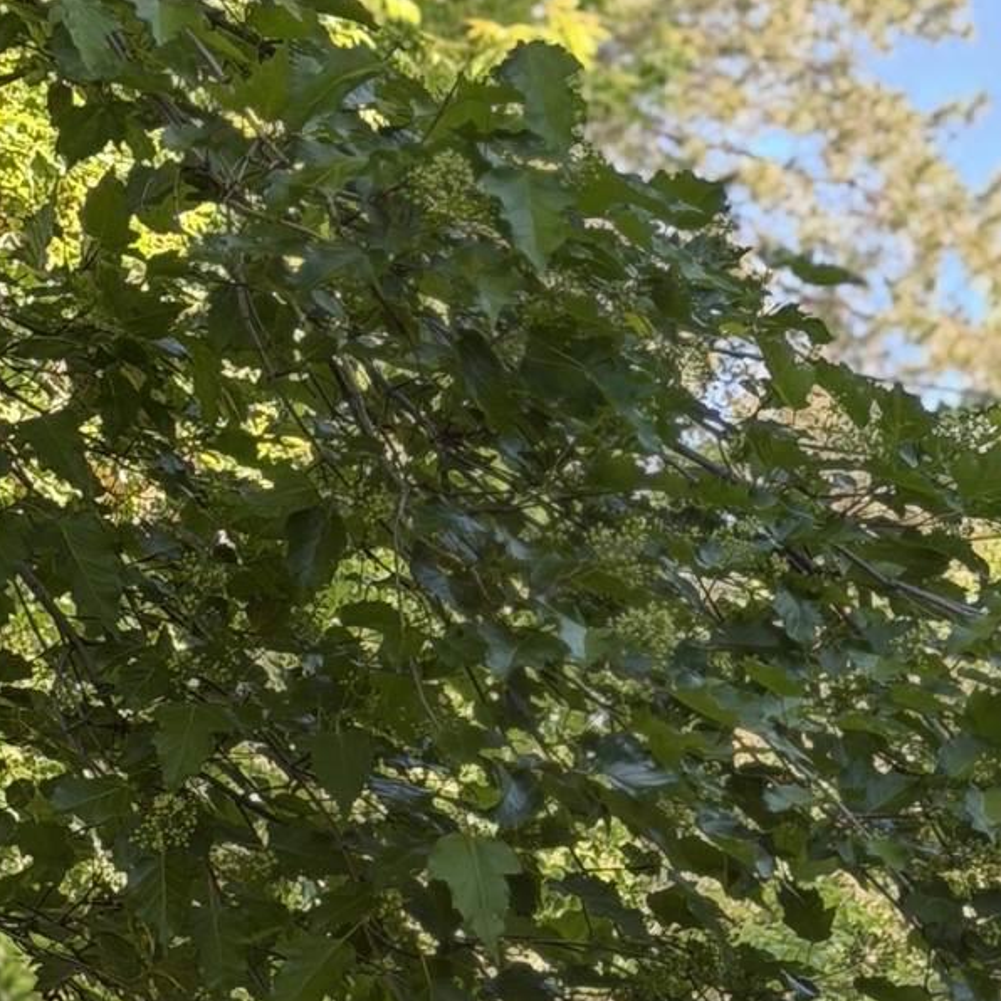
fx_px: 5365
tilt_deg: +1.5
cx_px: 705
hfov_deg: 10.6
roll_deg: -2.2
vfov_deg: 10.4
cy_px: 1312
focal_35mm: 164
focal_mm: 6.76
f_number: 1.78
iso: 64
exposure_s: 1/171
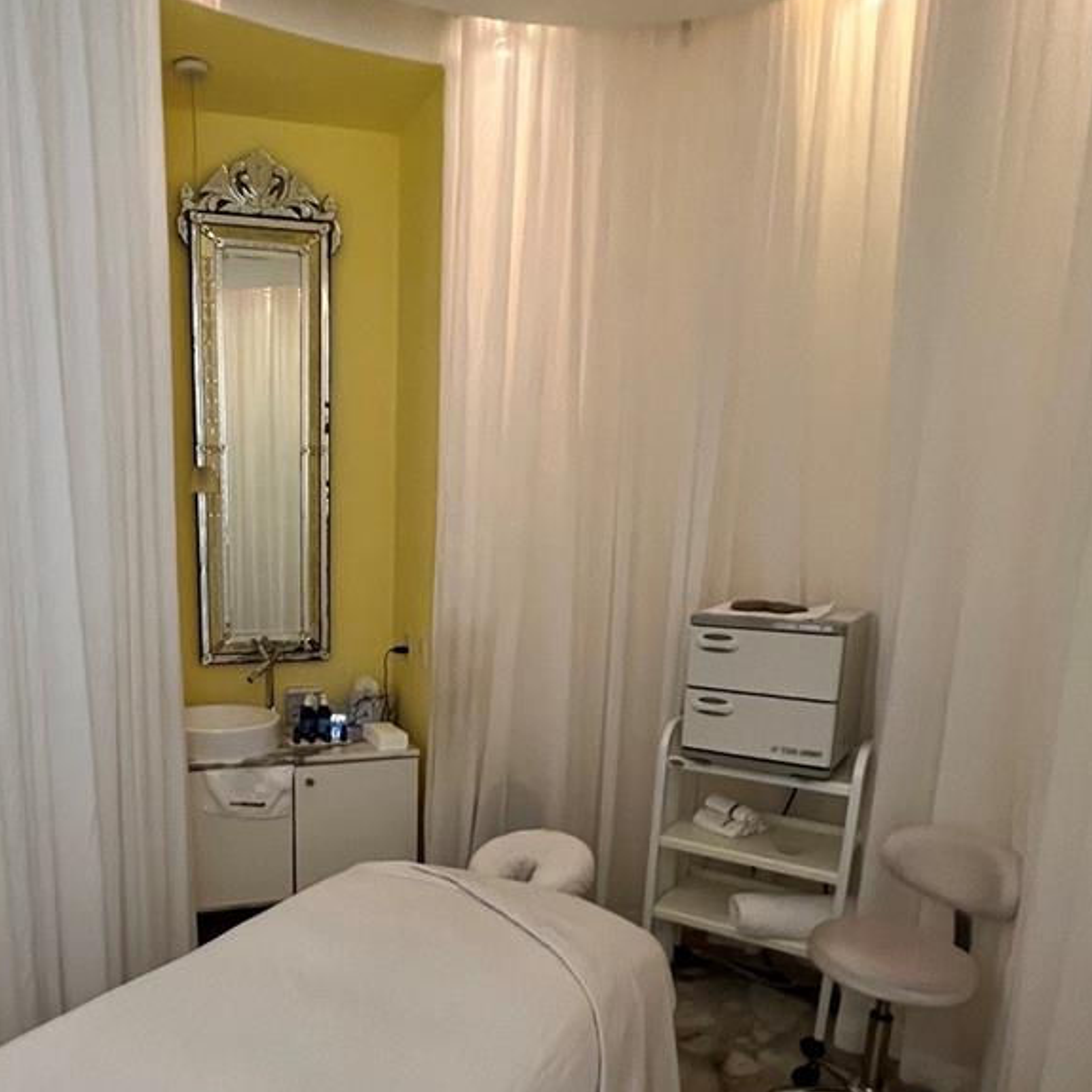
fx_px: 857
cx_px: 348
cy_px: 699
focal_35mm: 24
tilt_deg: -11.8
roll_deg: +1.5
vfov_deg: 63.9
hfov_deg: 63.1
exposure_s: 1/60
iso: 640
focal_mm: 1.57
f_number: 1.8
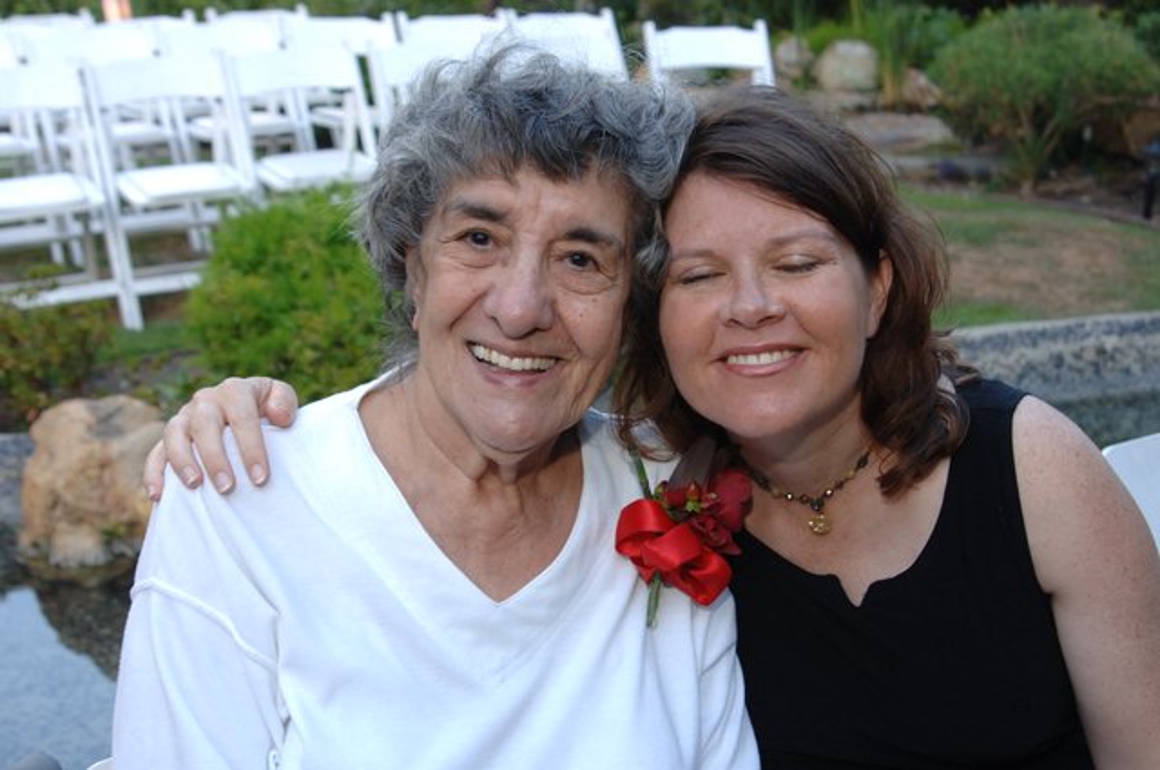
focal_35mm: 57
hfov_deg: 35.1
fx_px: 1834
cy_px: 385
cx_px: 580
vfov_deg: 23.7
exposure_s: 1/80
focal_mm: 38
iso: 400
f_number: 5.6
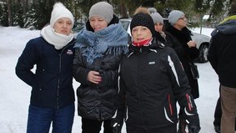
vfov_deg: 24.4
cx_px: 98
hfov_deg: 42.0
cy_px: 59
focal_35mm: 49
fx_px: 307
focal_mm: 22
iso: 200
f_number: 3.8
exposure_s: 1/80
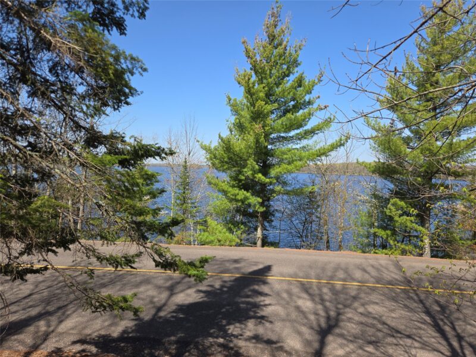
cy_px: 178
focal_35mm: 23
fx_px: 316
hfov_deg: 73.9
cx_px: 238
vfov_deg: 58.9
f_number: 1.8
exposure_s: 1/1212
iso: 25
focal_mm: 5.4
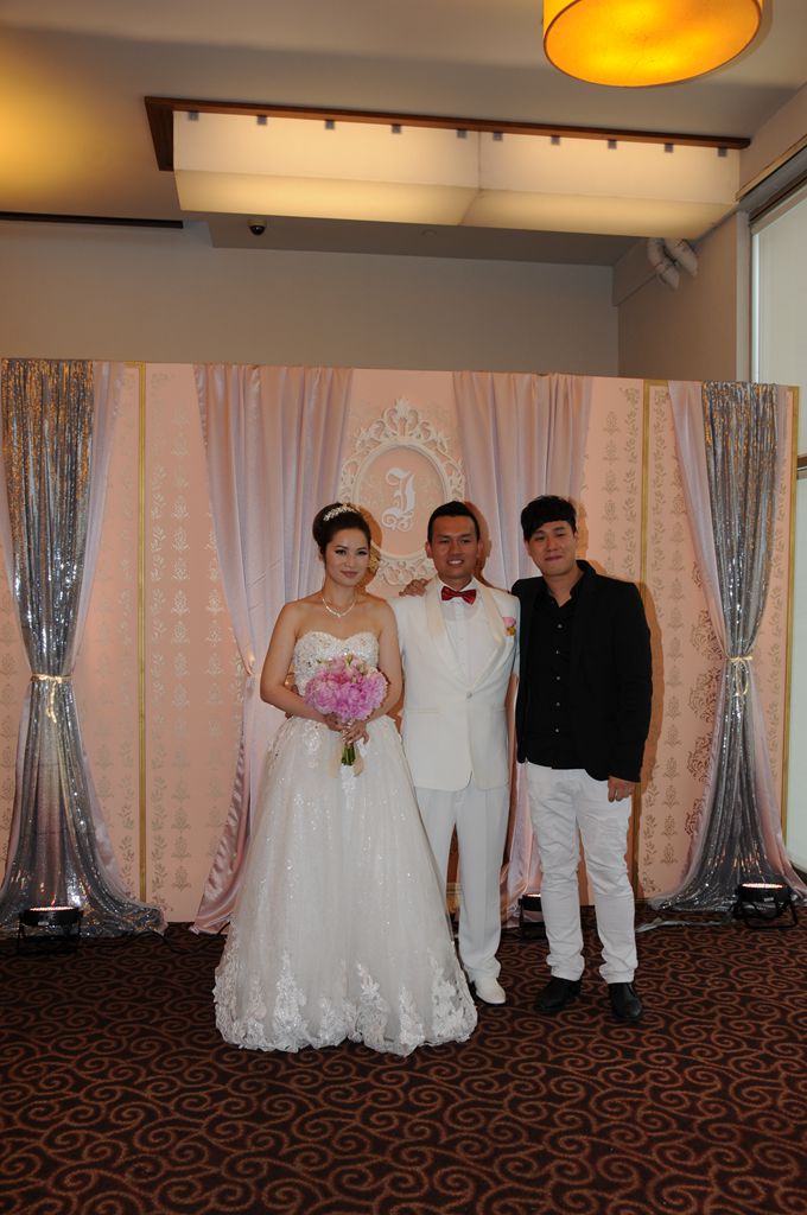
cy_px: 608
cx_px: 404
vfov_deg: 59.6
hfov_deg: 41.6
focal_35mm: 32
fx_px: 1062
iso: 200
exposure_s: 1/30
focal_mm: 21
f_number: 5.6
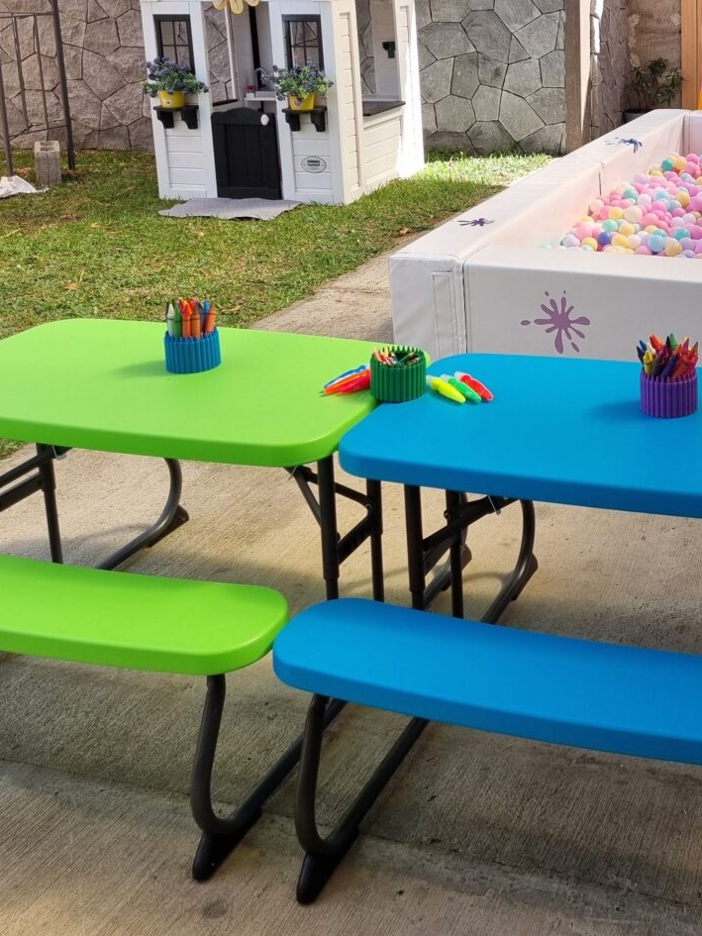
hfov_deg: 31.8
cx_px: 590
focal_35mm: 44
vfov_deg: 41.2
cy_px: 193
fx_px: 1189
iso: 50
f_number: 1.8
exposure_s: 1/832
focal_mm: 5.4
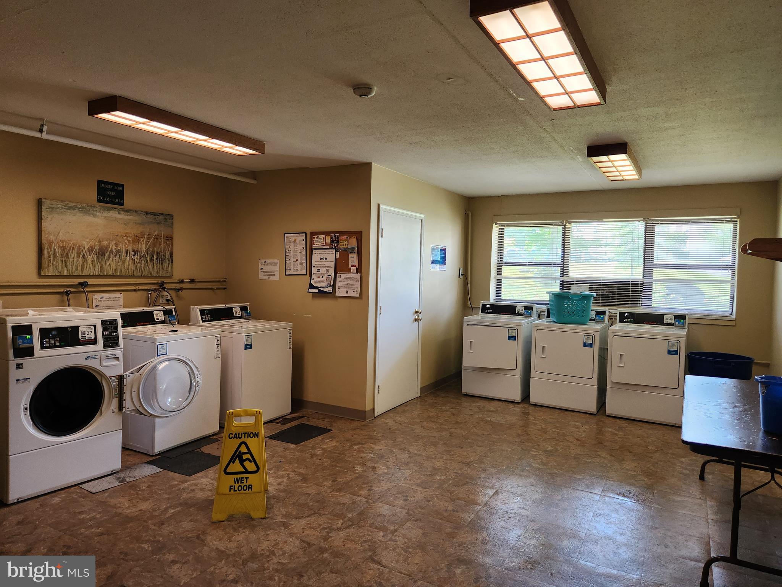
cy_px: 294
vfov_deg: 58.9
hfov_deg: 73.9
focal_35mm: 23
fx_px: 520
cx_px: 391
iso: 200
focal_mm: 5.4
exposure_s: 1/120
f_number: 1.8
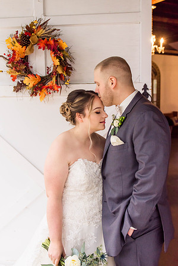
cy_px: 133
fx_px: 300
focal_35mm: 40
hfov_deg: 33.0
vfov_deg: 47.9
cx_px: 89
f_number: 2.8
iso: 640
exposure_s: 1/200
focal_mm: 27
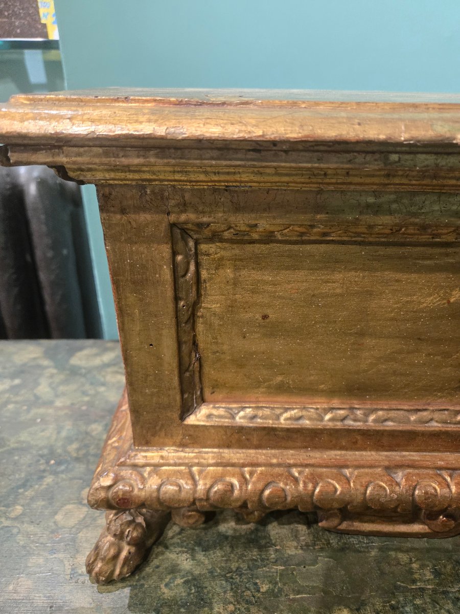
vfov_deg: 73.9
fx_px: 408
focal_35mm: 23
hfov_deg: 58.9
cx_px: 230
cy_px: 307
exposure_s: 1/100
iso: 640
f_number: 1.8
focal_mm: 5.4
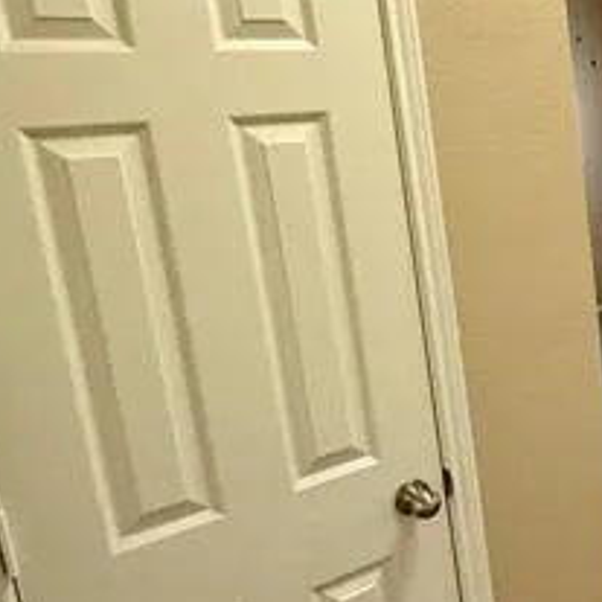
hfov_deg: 29.9
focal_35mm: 46
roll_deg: +3.7
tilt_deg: -10.4
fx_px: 905
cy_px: 270
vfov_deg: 36.8
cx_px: 768
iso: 320
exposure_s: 1/120
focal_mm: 2.22
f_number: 2.2
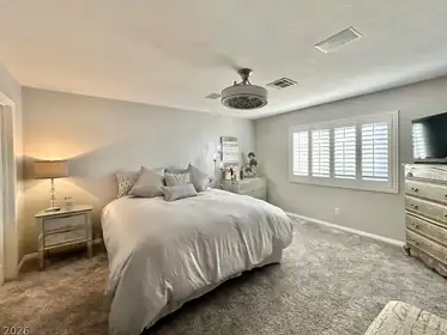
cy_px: 159
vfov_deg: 81.7
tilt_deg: -0.4
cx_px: 218
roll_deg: +0.7
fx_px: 194
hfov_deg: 98.1
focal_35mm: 15
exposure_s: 1/120
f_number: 2.2
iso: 160
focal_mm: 2.22
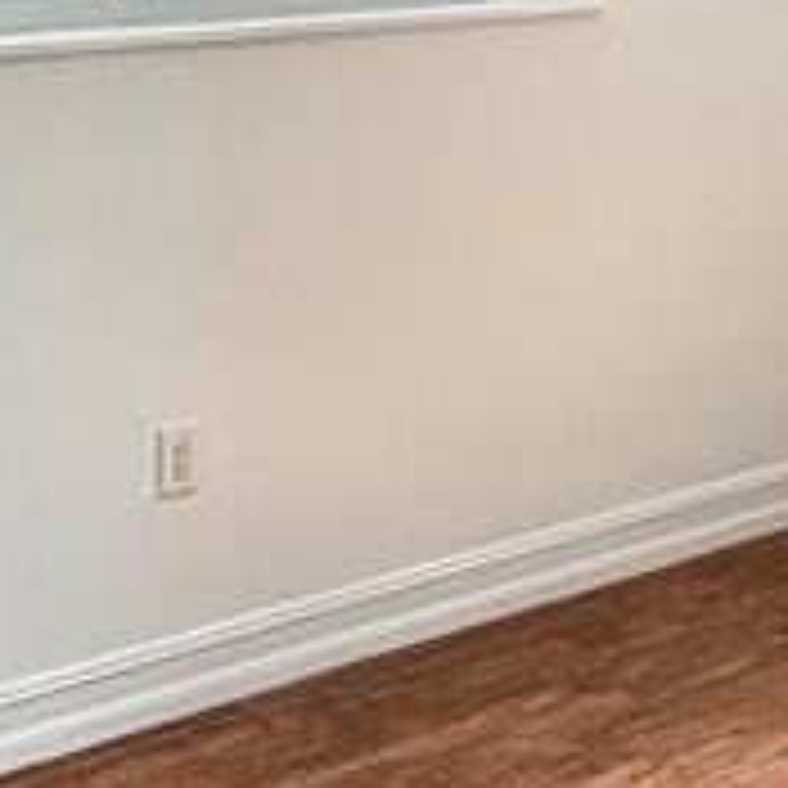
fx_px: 2189
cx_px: 567
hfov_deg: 20.3
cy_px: -23
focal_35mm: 85
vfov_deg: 19.7
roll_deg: -0.1
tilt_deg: -4.4
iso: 80
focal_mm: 2.22
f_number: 2.2
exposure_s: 1/121
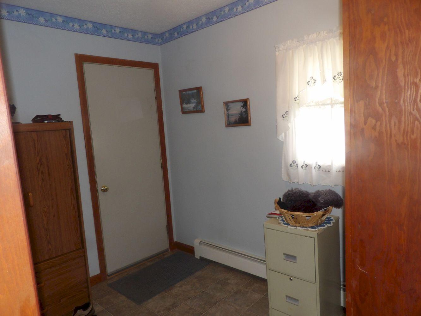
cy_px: 158
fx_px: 292
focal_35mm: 24
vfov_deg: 56.8
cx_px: 210
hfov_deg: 71.6
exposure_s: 1/33
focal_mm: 4.3
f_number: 3.2
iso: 200
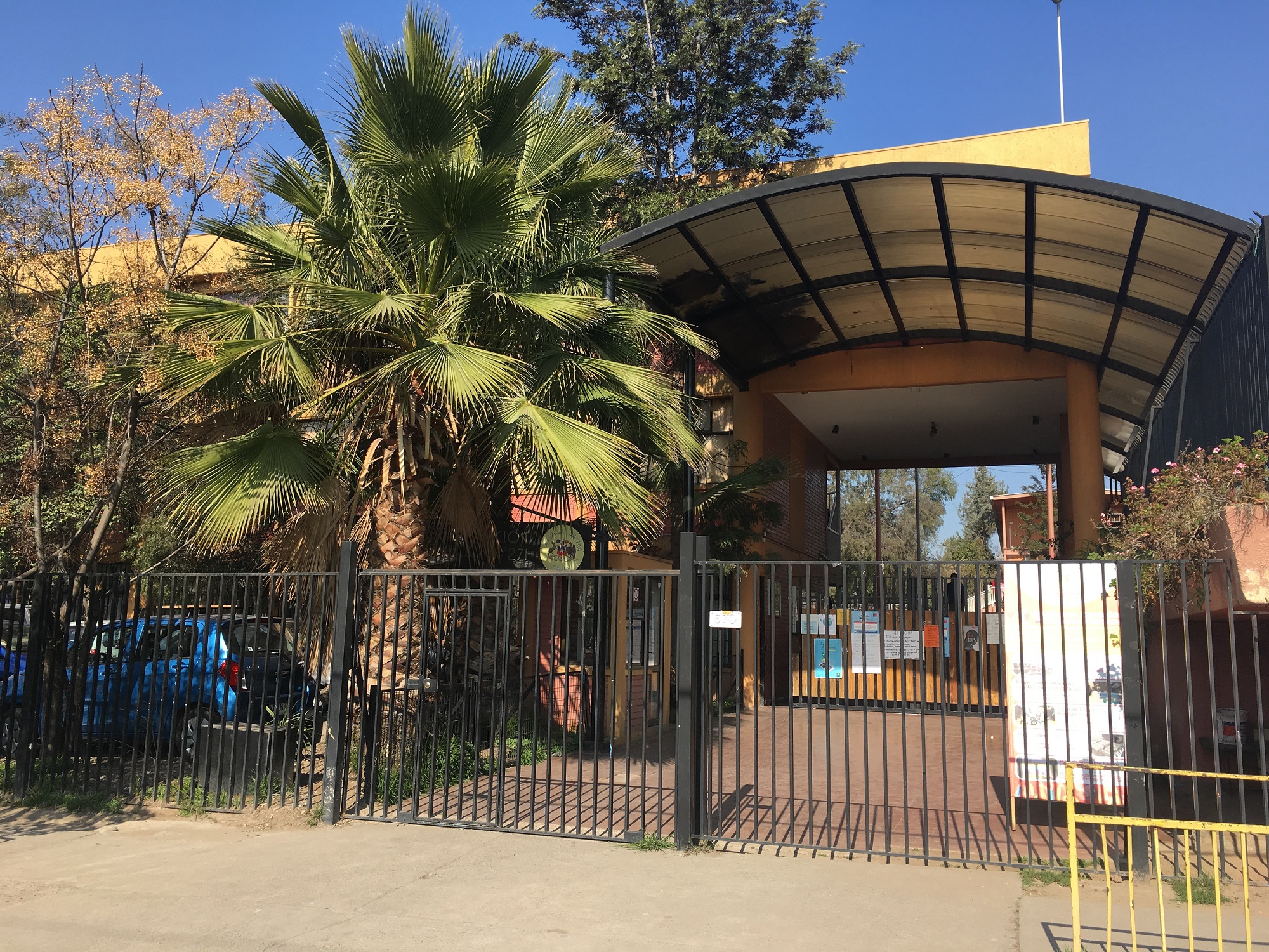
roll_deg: -1.4
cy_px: 476
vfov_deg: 48.2
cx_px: 634
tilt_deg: +9.2
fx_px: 1063
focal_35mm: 29
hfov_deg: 61.7
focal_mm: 4.15
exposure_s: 1/855
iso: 25
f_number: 2.2
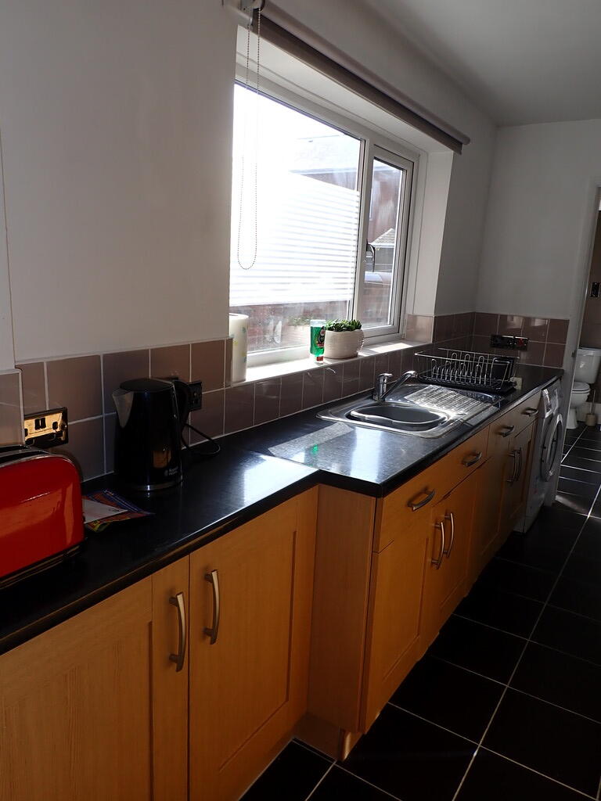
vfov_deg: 69.4
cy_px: 400
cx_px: 300
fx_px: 579
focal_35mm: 25
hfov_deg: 54.9
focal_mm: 4.5
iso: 100
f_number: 2.8
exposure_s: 1/320
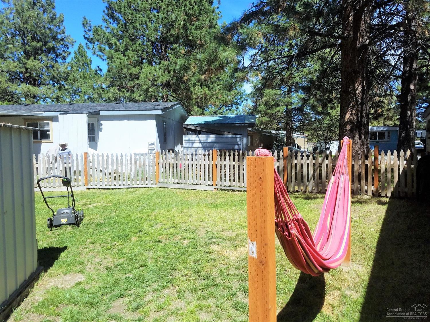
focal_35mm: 26
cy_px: 161
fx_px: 323
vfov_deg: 53.0
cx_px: 215
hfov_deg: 67.3
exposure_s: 1/1980
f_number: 1.7
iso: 50
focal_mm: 4.2
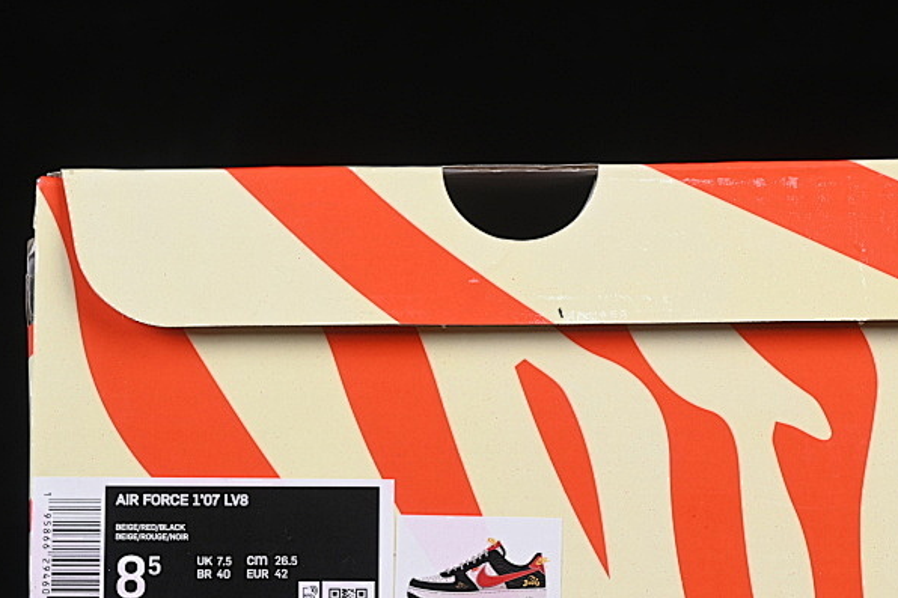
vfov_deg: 10.1
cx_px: 503
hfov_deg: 15.1
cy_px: 321
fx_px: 3391
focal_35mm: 136
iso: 160
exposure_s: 1/60
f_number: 8
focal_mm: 50
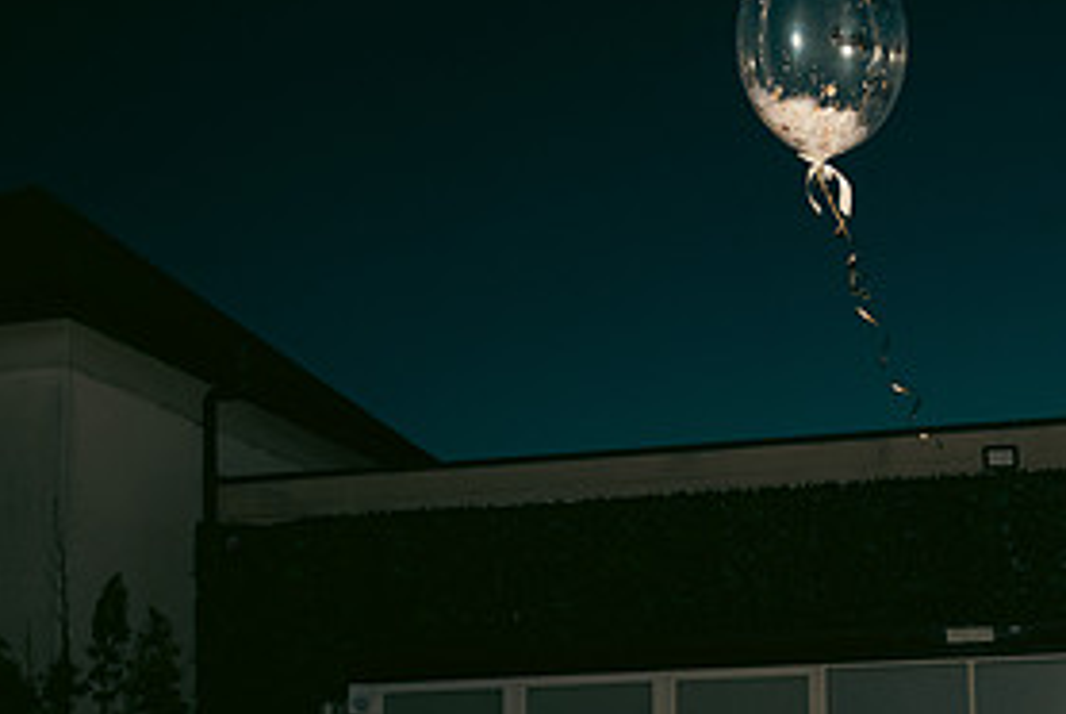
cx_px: 832
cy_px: 701
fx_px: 1482
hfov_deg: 38.3
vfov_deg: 25.8
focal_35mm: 50
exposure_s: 1/160
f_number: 3.5
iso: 800
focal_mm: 24
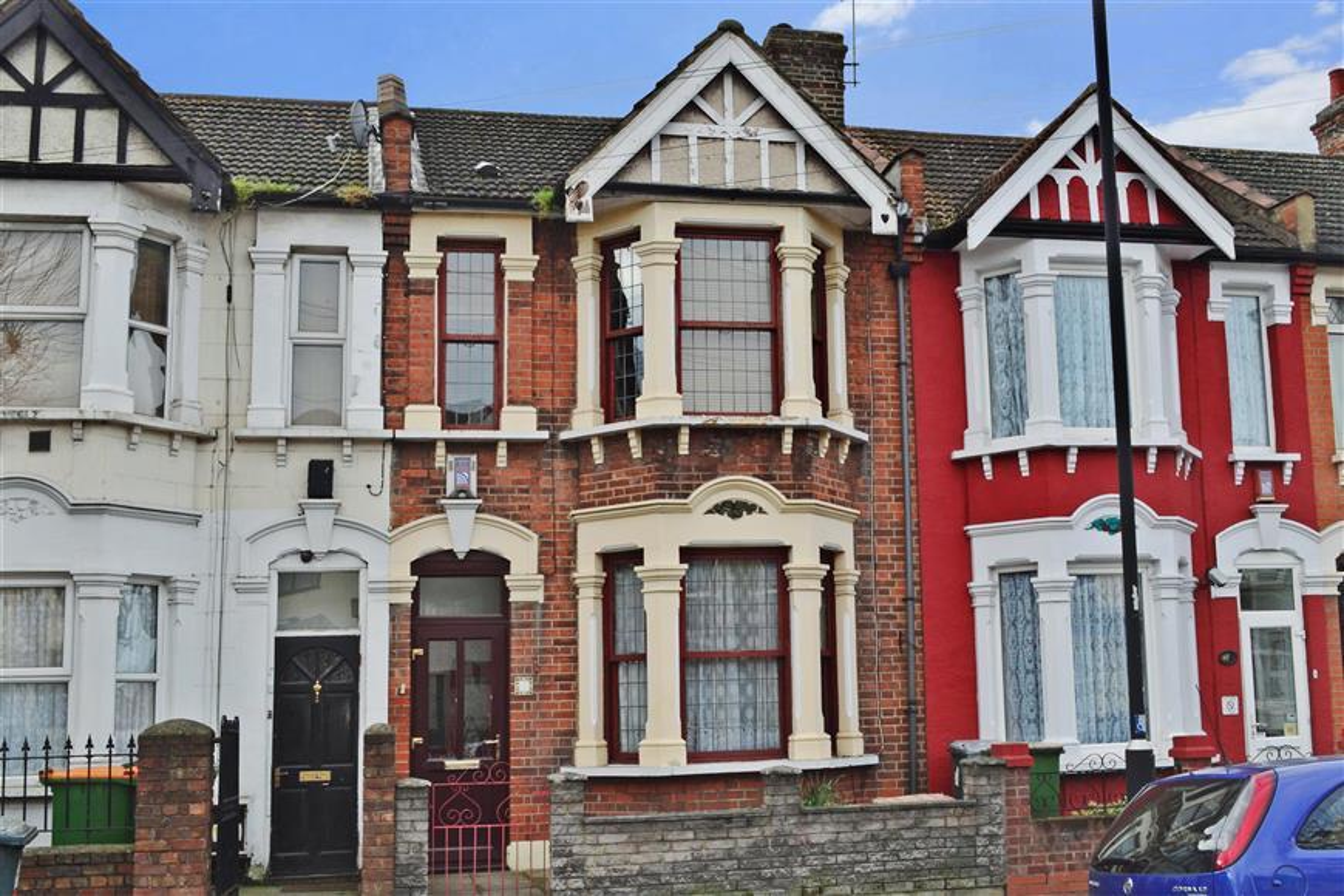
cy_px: 448
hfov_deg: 53.1
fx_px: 1344
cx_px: 672
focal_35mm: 36
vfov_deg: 36.9
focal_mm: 24
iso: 400
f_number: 16
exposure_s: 1/100
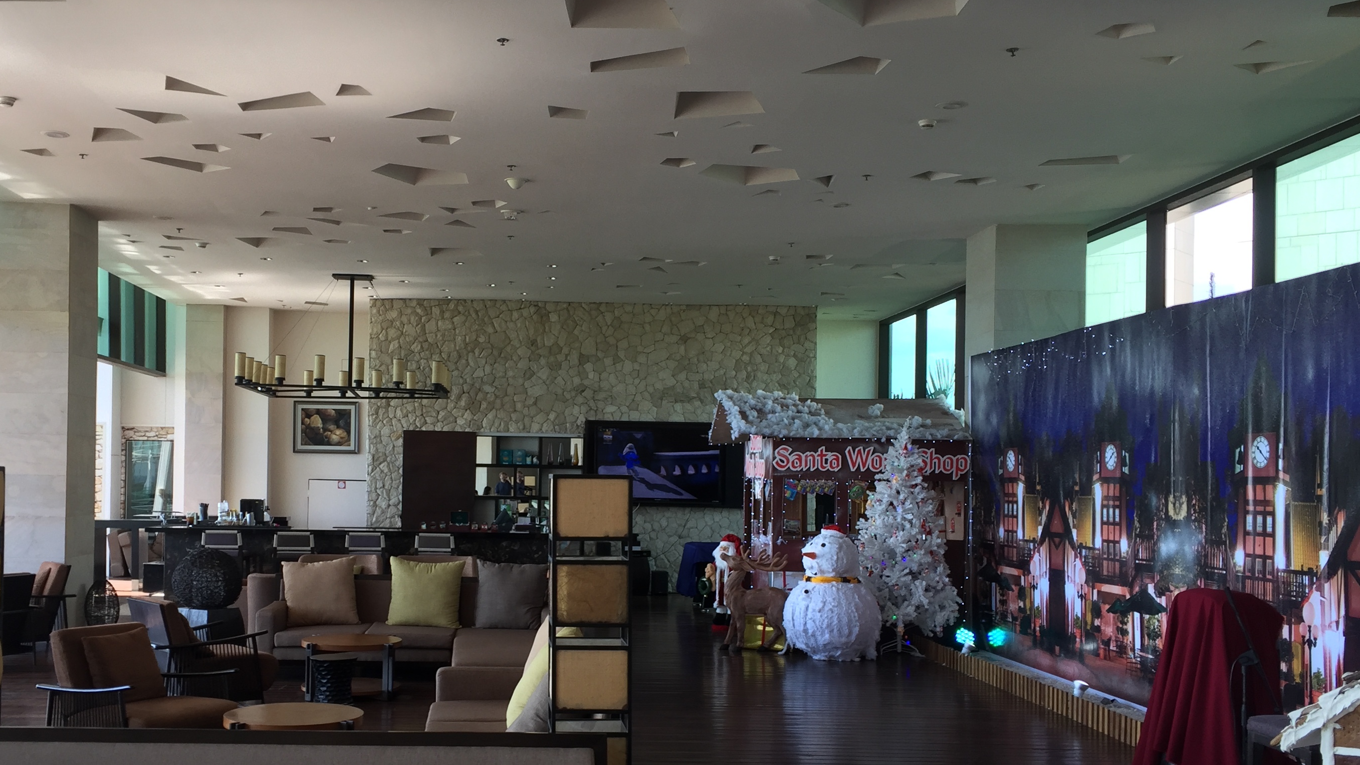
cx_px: 566
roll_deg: -1.6
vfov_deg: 31.1
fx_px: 1370
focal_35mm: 38
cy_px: 464
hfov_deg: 52.5
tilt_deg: +0.1
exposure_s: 1/129
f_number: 2.2
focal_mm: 4.15
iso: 32
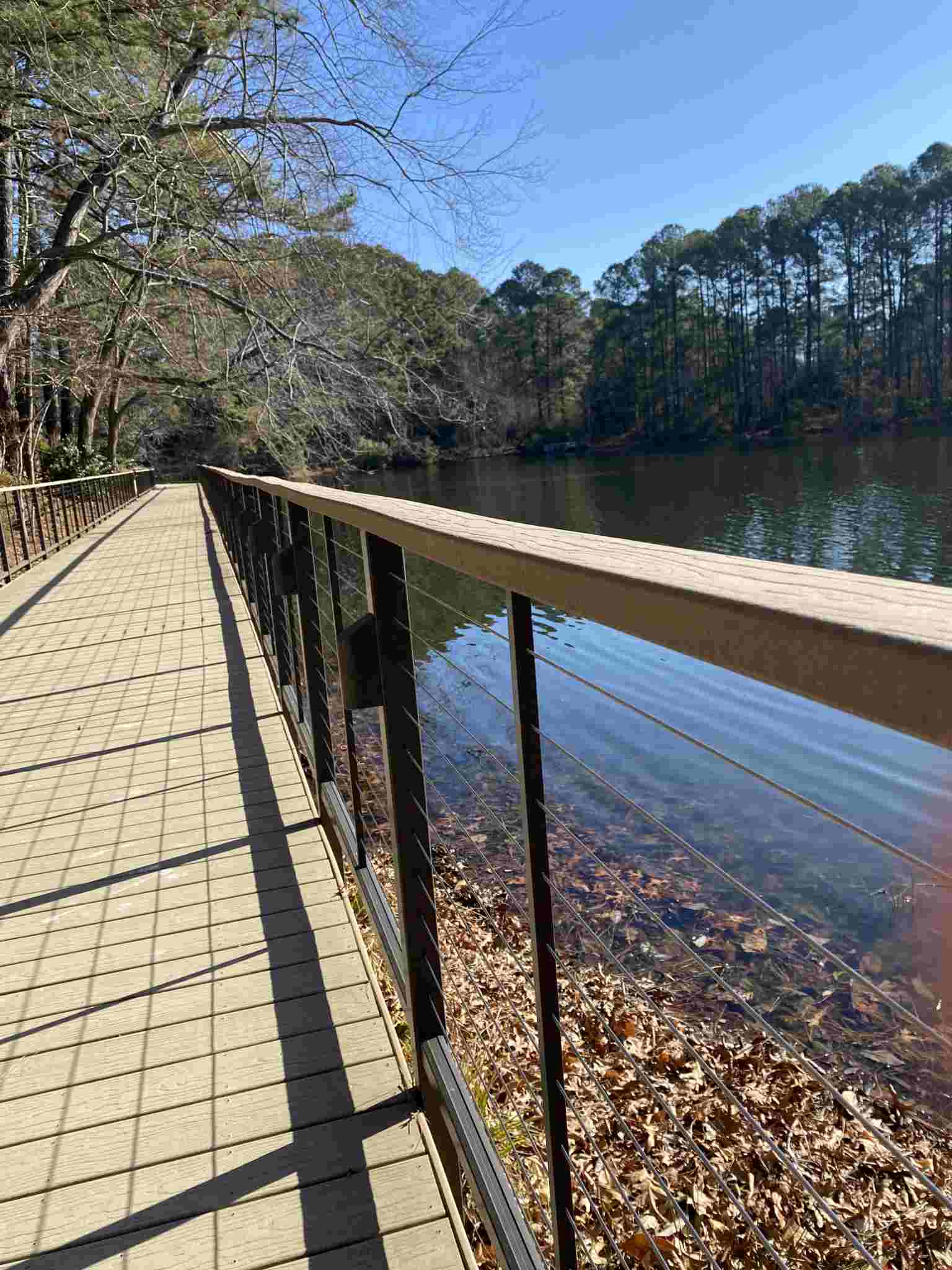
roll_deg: +3.9
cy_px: 635
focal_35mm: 26
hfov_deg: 53.1
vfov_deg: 67.3
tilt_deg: -9.9
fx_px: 953
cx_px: 476
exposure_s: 1/1522
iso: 32
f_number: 1.8
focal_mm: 4.25
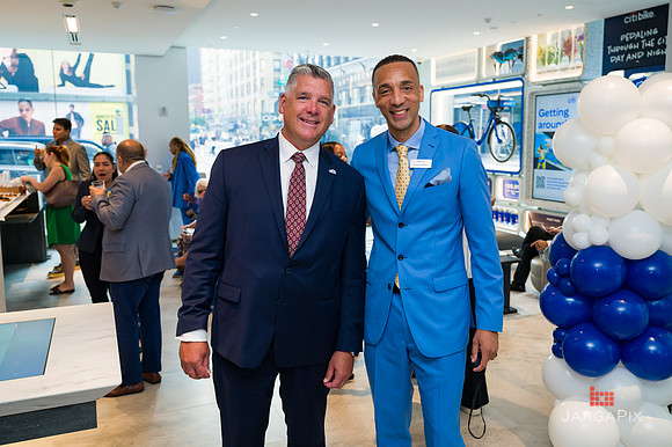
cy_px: 213
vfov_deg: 42.3
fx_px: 578
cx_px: 352
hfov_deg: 60.3
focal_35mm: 31
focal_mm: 29.5
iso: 400
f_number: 3.5
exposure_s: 1/200
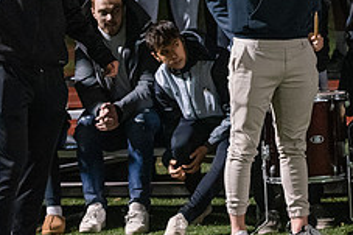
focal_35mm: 179
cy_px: -9
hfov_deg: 11.5
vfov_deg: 7.6
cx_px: 222
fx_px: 1754
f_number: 2.8
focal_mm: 70
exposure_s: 1/400
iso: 8000
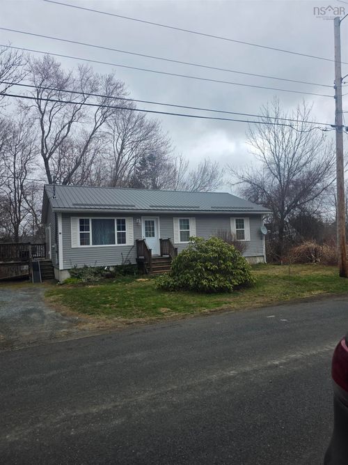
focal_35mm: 23
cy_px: 232
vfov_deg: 73.9
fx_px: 308
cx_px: 174
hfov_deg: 58.9
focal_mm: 6.3
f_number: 1.7
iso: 80
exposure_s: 1/3203
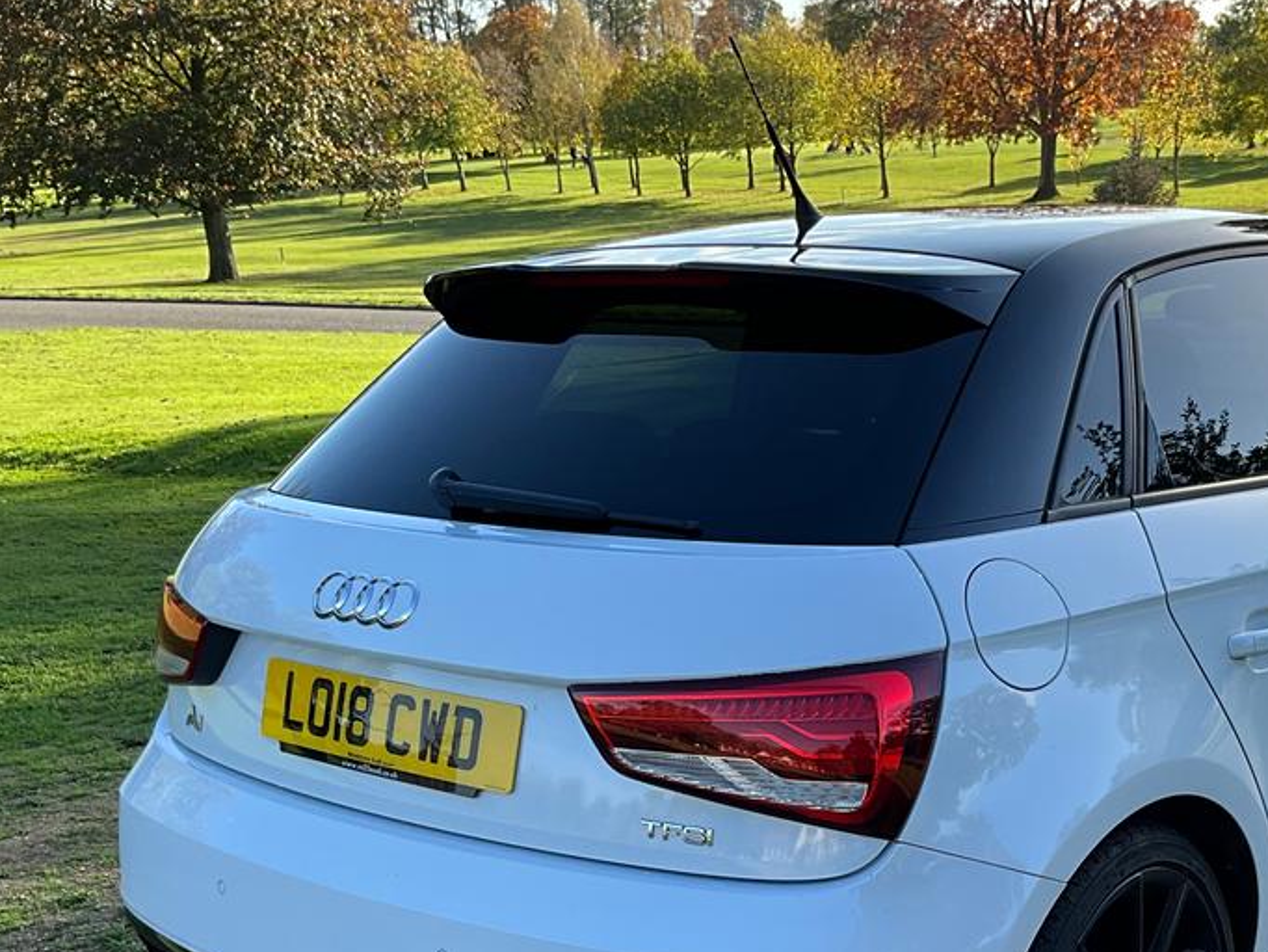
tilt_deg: -19.3
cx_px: 892
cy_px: 729
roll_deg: +0.2
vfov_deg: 28.1
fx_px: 1869
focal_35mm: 51
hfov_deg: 36.9
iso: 25
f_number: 1.8
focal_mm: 3
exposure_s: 1/397
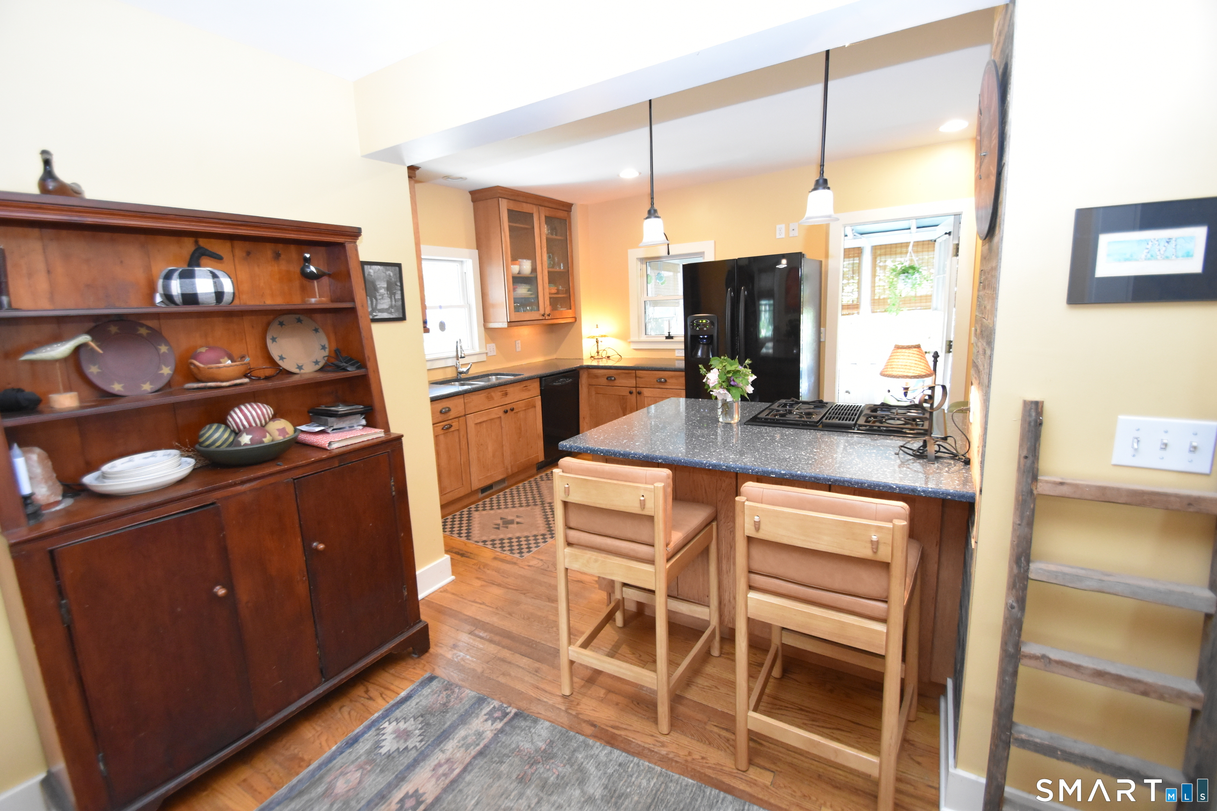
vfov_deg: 77.3
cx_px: 608
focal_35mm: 15
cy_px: 406
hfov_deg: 100.4
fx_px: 507
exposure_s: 1/60
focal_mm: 10
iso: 2200
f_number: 3.5
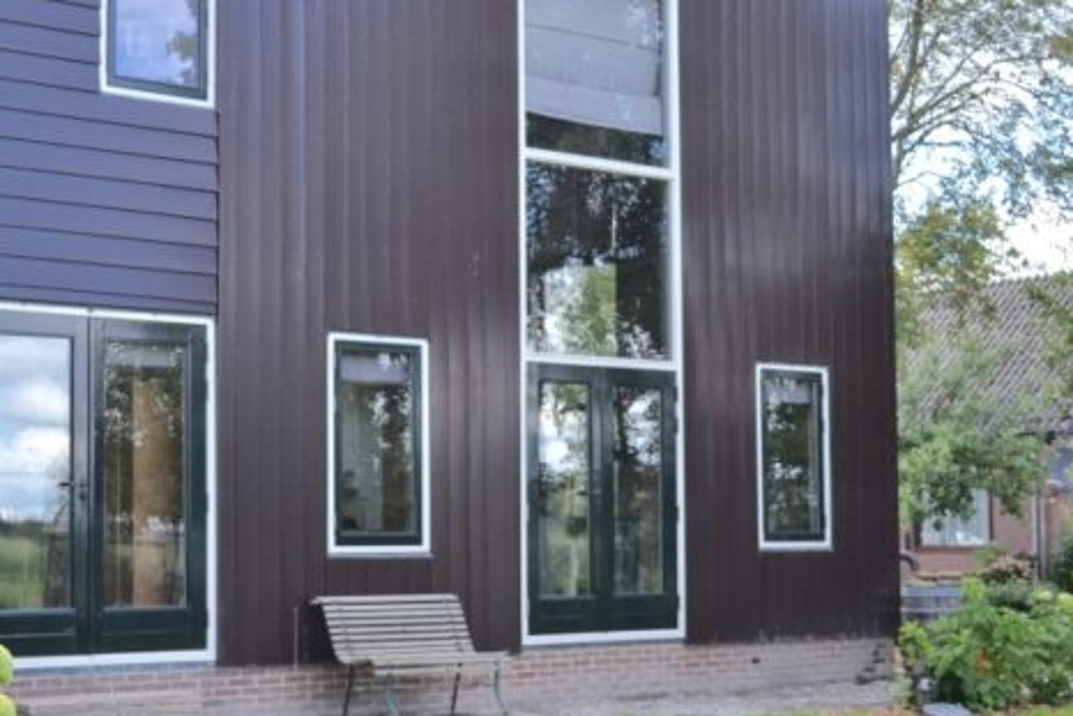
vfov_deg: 20.3
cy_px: 394
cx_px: 424
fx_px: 1997
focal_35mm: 67
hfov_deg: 30.0
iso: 100
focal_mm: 26
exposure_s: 1/160
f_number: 4.2
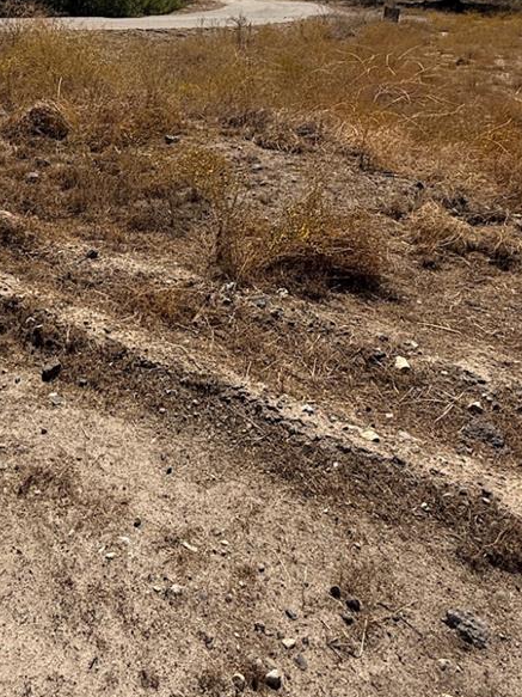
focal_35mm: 36
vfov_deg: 48.4
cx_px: 95
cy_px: 139
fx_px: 724
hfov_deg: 38.0
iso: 50
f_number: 2.2
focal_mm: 2.22
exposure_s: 1/3125
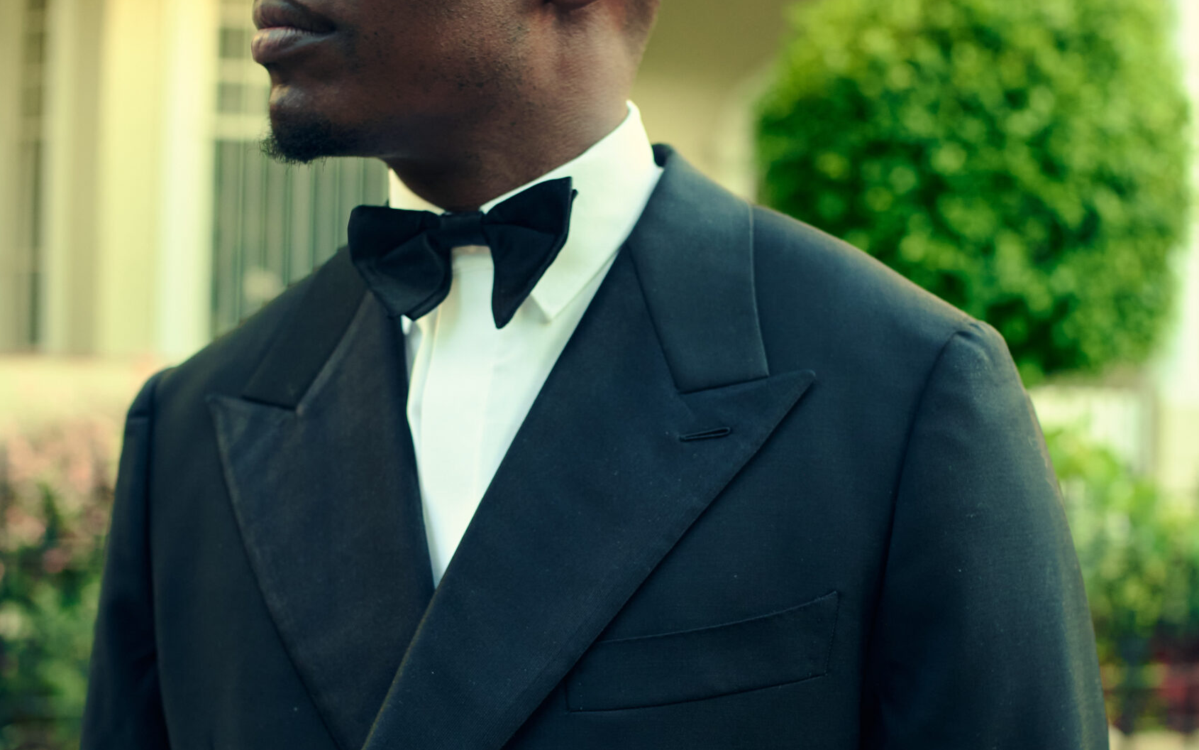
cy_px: 476
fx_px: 1764
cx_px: 603
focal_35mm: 54
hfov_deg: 37.5
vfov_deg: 23.9
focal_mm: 35
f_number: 2.8
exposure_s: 1/160
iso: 1250
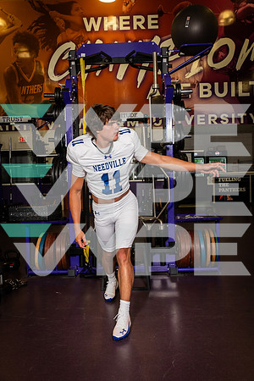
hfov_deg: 36.9
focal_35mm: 36
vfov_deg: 53.1
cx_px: 127
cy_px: 190
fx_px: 381
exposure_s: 1/320
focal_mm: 36
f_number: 7.1
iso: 800
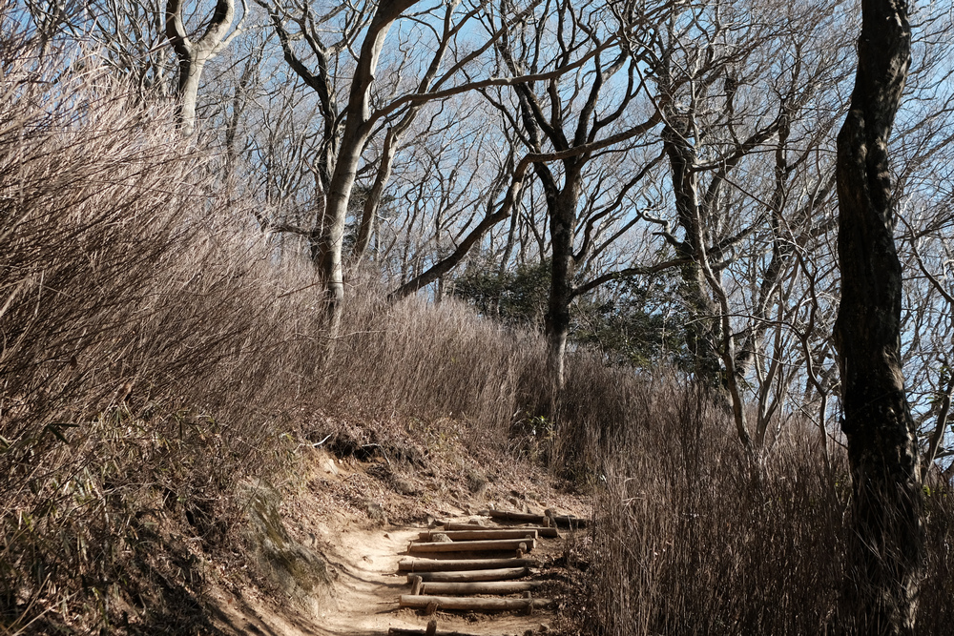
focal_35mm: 35
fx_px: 928
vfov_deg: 37.9
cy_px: 318
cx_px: 477
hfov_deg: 54.4
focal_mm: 23
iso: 200
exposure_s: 1/680
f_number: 3.6
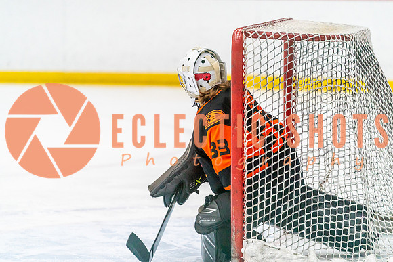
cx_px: 185
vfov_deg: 6.4
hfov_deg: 9.6
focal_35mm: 214
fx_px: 2341
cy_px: 129
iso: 3200
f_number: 2.8
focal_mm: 198
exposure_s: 1/1250
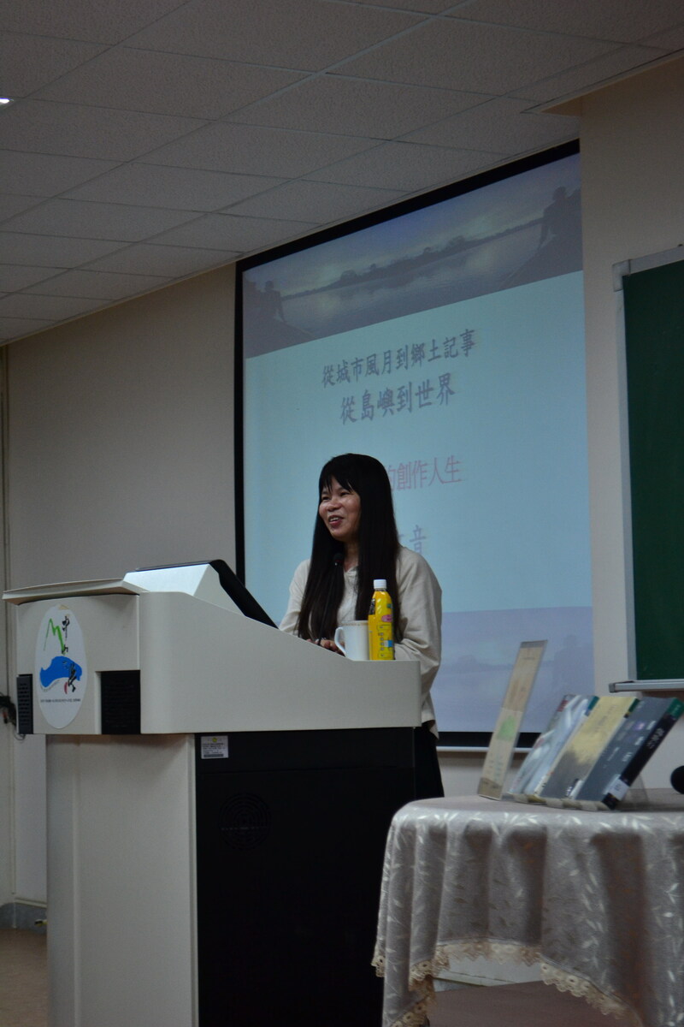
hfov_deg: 16.6
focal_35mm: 82
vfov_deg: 24.6
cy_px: 514
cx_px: 342
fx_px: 2351
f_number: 5.6
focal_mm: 55
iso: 800
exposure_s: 1/125
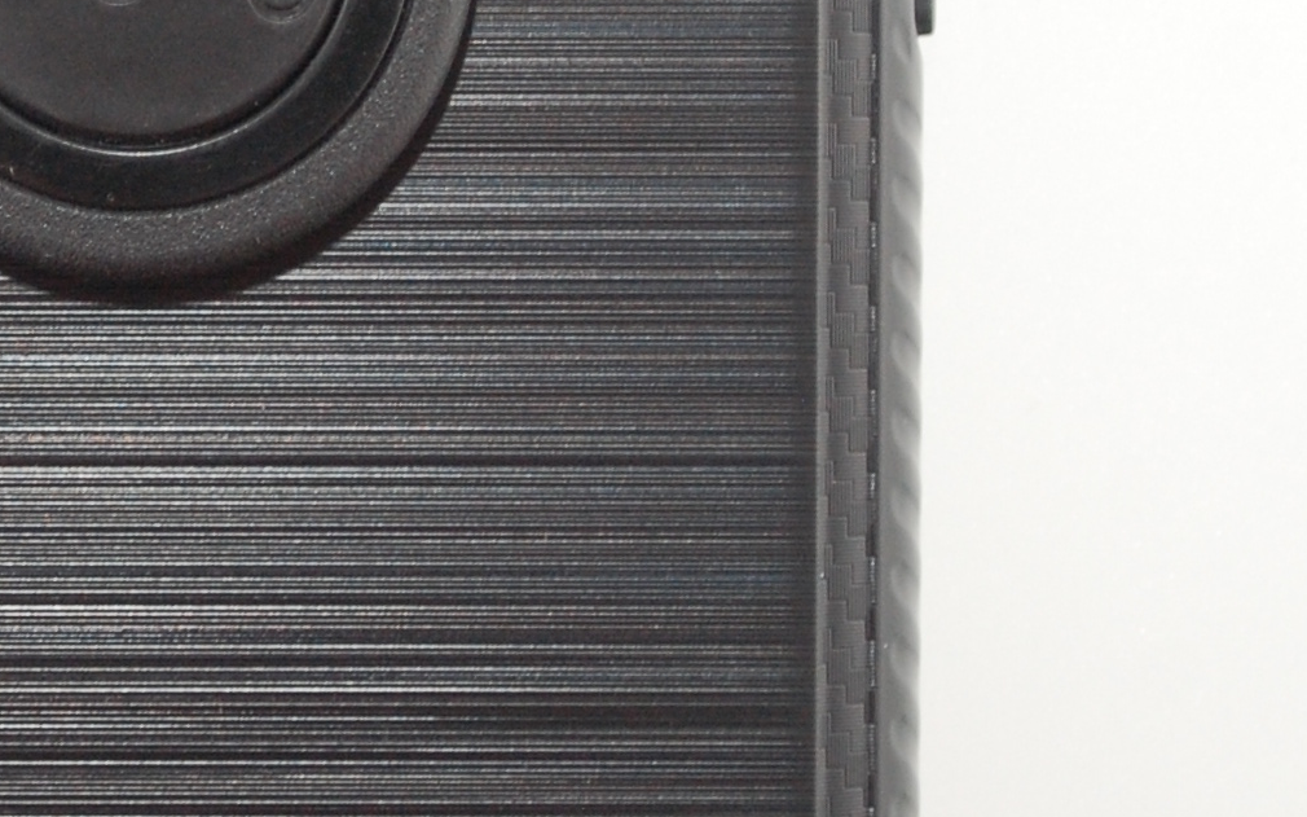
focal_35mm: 191
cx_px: 202
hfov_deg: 10.9
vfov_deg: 6.9
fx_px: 6803
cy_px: 56
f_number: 5.3
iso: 800
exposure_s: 1/25
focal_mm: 42
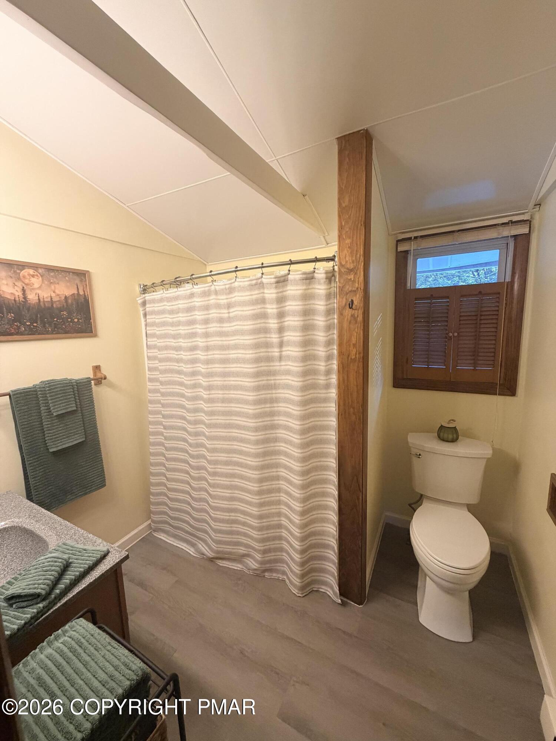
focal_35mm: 14
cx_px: 278
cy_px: 370
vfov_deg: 102.1
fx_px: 300
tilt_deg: -7.8
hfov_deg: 85.7
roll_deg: +1.1
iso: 320
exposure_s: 1/60
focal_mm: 2.22
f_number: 2.2
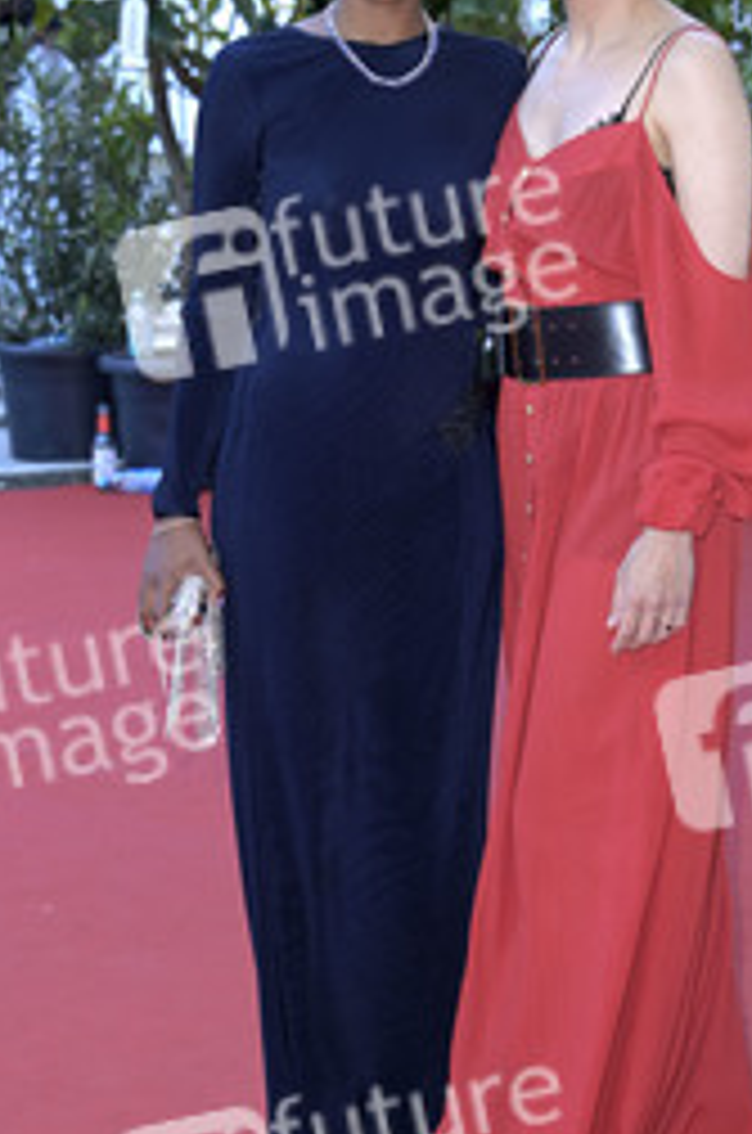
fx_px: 4499
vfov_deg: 14.4
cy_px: 500
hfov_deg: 9.6
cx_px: 477
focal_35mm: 143
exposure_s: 1/200
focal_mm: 90
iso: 640
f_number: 6.3
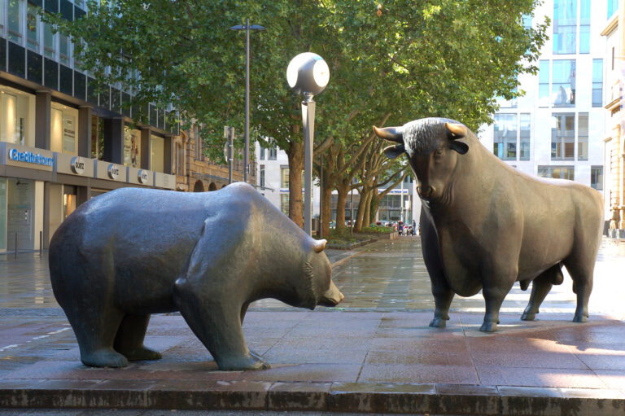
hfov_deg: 33.4
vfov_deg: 22.6
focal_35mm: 60
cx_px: 312
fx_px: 1041
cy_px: 208
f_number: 8
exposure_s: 1/30
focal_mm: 40
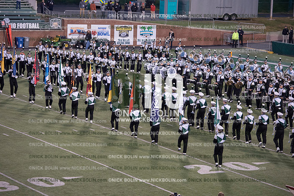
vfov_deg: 9.5
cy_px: 98
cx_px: 147
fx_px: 1184
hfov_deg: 14.2
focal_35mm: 145
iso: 2000
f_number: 4
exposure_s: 1/400
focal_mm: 145
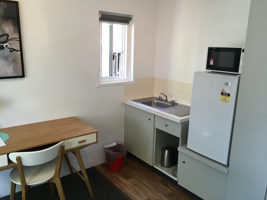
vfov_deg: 48.2
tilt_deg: -13.7
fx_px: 224
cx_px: 134
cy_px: 100
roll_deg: -1.5
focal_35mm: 29
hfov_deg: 61.7
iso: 40
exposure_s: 1/33
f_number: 2.2
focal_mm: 4.15
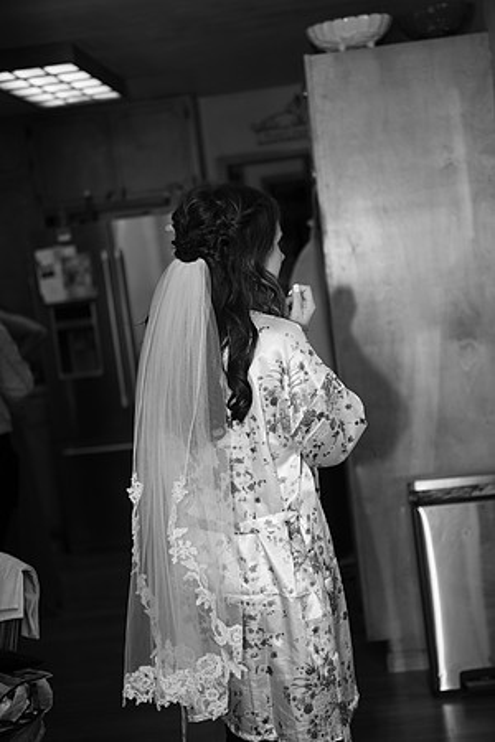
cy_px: 371
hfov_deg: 21.9
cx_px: 248
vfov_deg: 32.4
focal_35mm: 62
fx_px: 1279
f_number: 2.8
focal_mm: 62
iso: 250
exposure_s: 1/200
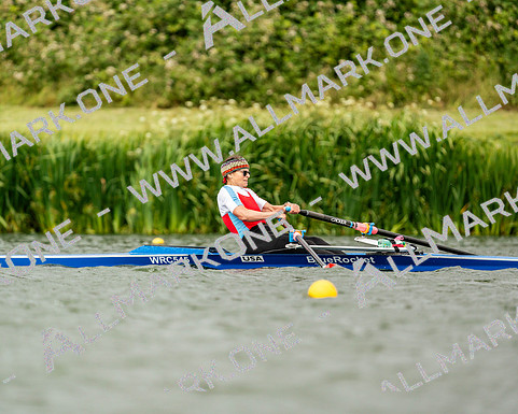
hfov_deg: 2.8
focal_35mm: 679
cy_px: 207
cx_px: 261
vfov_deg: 2.3
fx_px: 10412
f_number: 6.3
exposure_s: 1/2000
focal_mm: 600
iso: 640
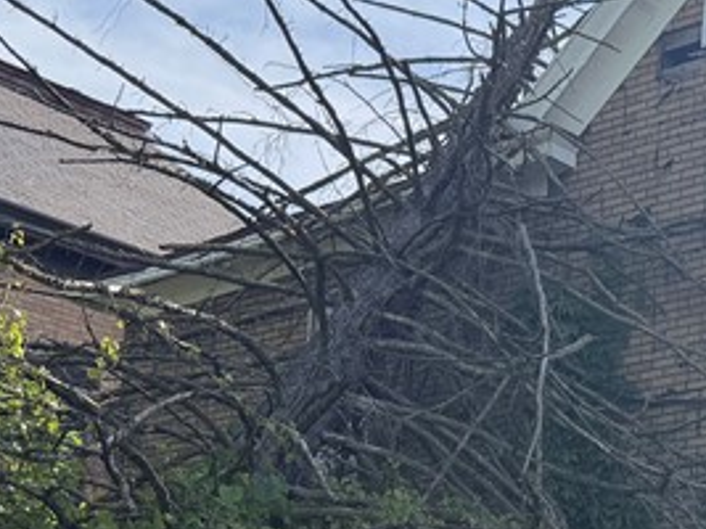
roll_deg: +0.0
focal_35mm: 92
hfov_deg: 20.3
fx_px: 1876
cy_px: 587
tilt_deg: +10.7
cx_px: 793
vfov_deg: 15.6
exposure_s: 1/3759
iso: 100
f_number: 1.78
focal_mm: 6.76
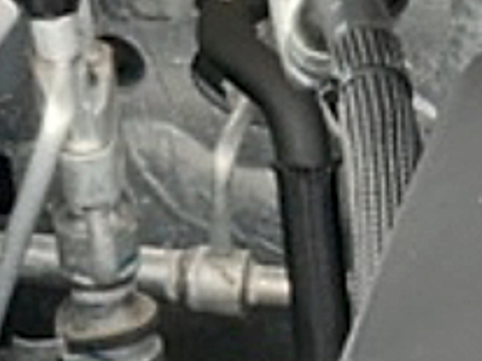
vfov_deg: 6.4
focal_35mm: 232
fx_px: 3229
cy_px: 233
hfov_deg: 7.8
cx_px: 1222
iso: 32
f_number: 1.8
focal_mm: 3
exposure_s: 1/120
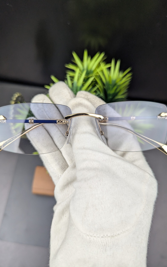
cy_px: 131
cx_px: 79
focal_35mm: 26
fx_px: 189
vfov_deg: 70.4
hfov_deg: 47.6
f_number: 1.85
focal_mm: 6.81
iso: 58
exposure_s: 1/100
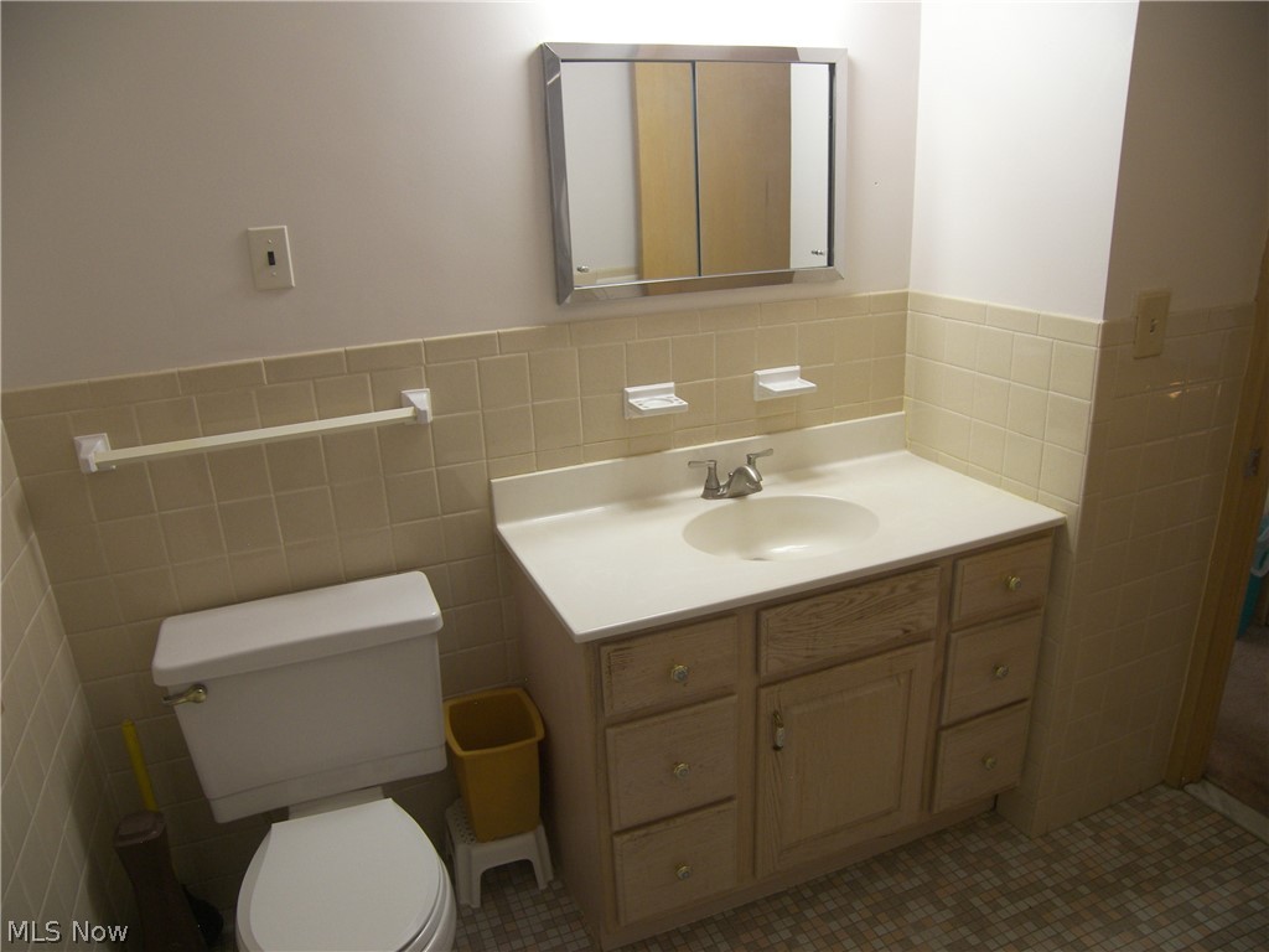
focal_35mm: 24
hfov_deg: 71.6
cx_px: 634
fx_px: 880
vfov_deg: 56.8
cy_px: 476
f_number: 2.8
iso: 100
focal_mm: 5
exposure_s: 1/13
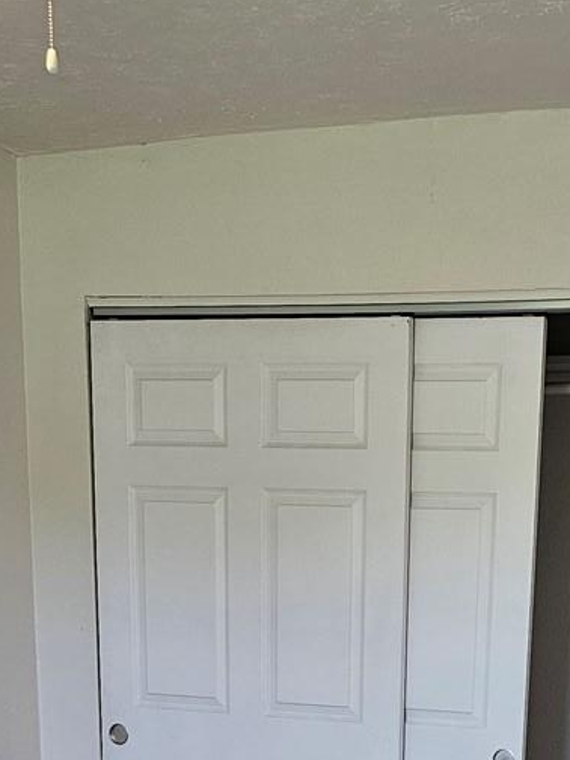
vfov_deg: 24.1
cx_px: 391
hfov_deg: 20.1
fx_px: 1603
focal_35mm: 73
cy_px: 932
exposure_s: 1/120
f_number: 1.7
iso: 200
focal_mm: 6.3
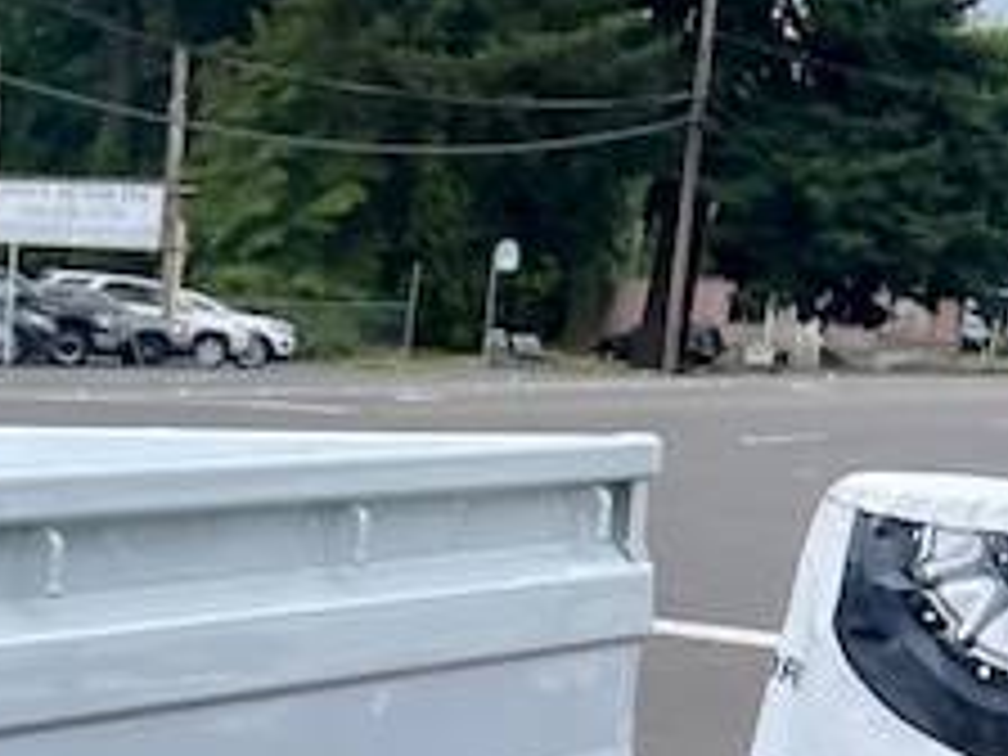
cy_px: 922
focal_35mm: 143
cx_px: -1512
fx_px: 4164
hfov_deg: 11.2
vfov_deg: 10.2
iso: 32
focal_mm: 5.1
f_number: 1.6
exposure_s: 1/3257
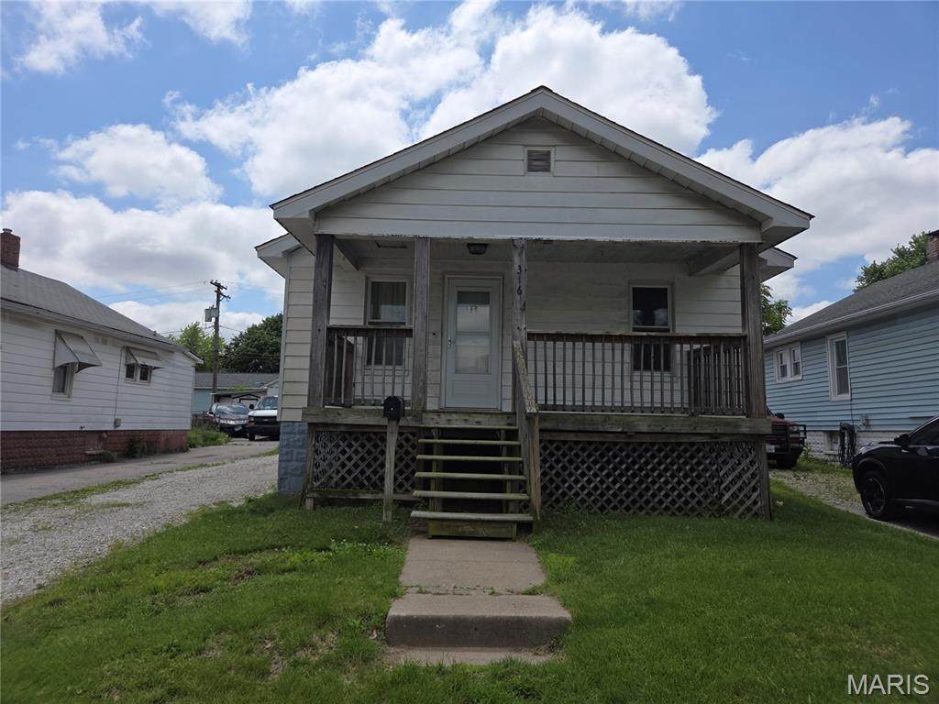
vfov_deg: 58.9
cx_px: 470
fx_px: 624
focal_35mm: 23
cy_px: 352
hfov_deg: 73.9
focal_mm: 5.4
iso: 25
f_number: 1.8
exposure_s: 1/2835
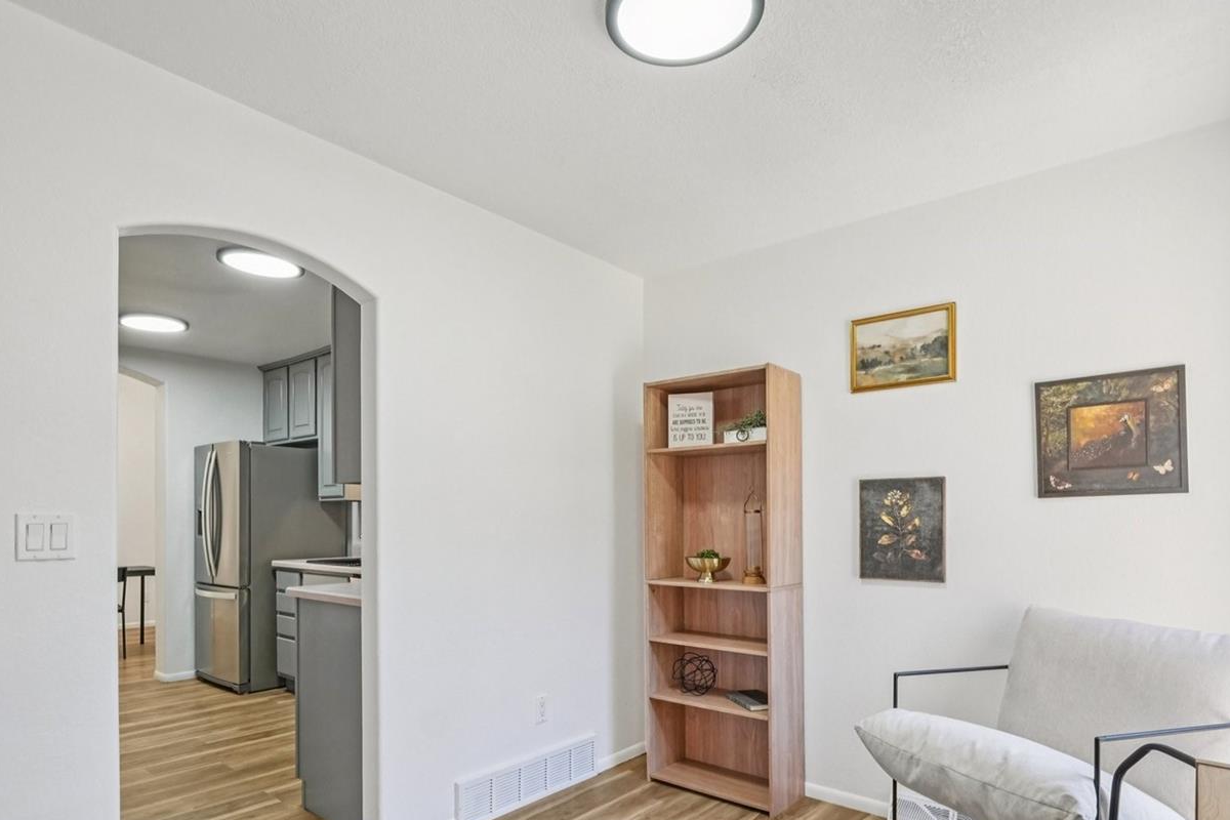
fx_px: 683
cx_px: 603
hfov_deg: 84.0
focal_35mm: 20
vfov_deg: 60.9
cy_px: 522
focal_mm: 10
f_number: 8
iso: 800
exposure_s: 1/10
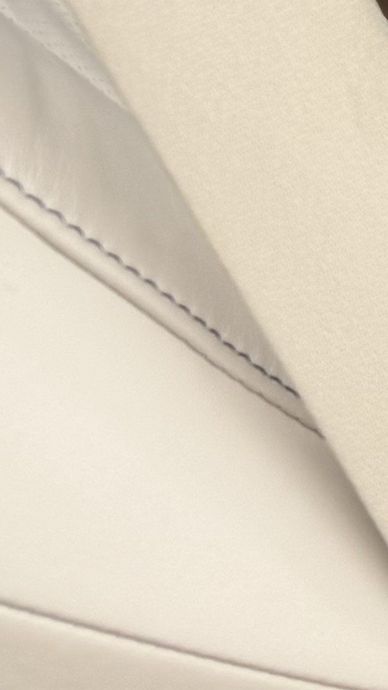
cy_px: -184
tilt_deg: -32.9
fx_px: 2543
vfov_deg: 14.8
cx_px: 1380
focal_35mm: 139
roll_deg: +0.3
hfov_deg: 7.2
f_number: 1.78
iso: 64
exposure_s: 1/187
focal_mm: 6.76
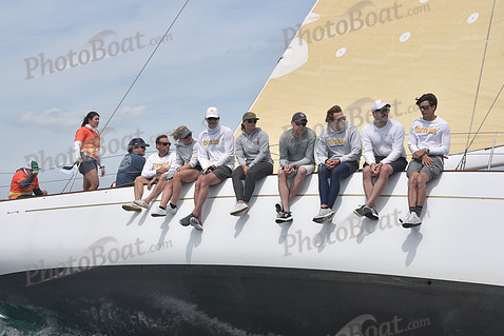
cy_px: 189
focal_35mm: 85
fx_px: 1190
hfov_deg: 23.9
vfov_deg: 16.1
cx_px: 228
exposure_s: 1/800
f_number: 6.3
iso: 320
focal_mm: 70
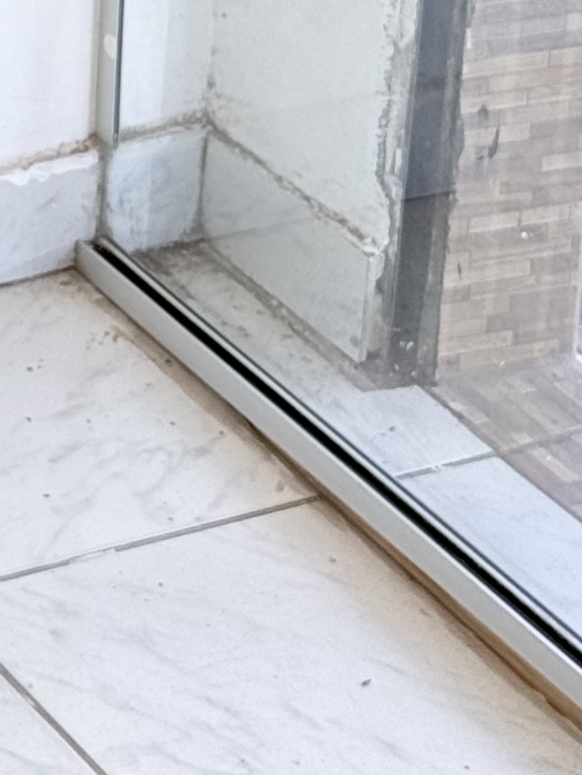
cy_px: -698
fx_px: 4414
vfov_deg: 9.5
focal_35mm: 197
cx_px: -521
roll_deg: -1.3
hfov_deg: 7.3
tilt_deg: -16.0
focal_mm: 6.76
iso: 80
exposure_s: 1/232
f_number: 1.78
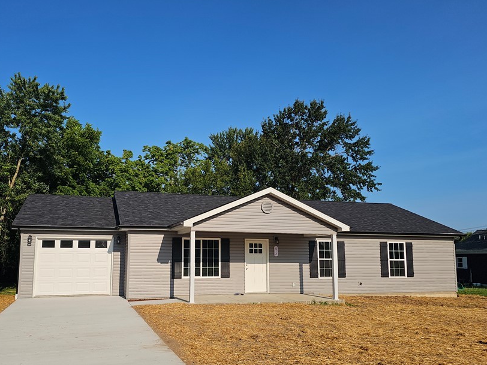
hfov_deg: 61.5
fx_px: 408
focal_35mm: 29
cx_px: 213
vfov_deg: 48.1
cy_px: 205
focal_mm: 6.3
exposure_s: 1/1235
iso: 10
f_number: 1.7
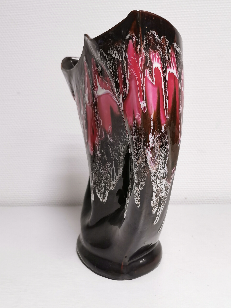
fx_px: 303
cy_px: 154
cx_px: 116
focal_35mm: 34
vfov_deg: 54.0
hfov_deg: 41.8
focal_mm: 5.58
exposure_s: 1/50
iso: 160
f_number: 1.8
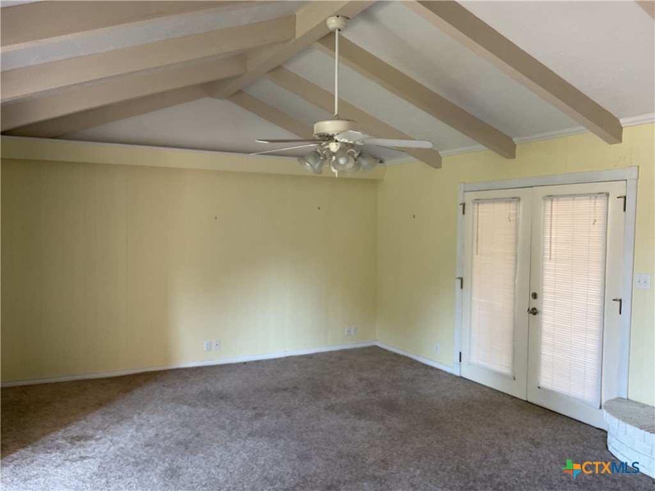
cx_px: 328
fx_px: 549
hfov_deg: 61.7
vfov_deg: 48.2
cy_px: 246
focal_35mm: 29
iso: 80
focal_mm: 3
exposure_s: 1/60
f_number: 1.8
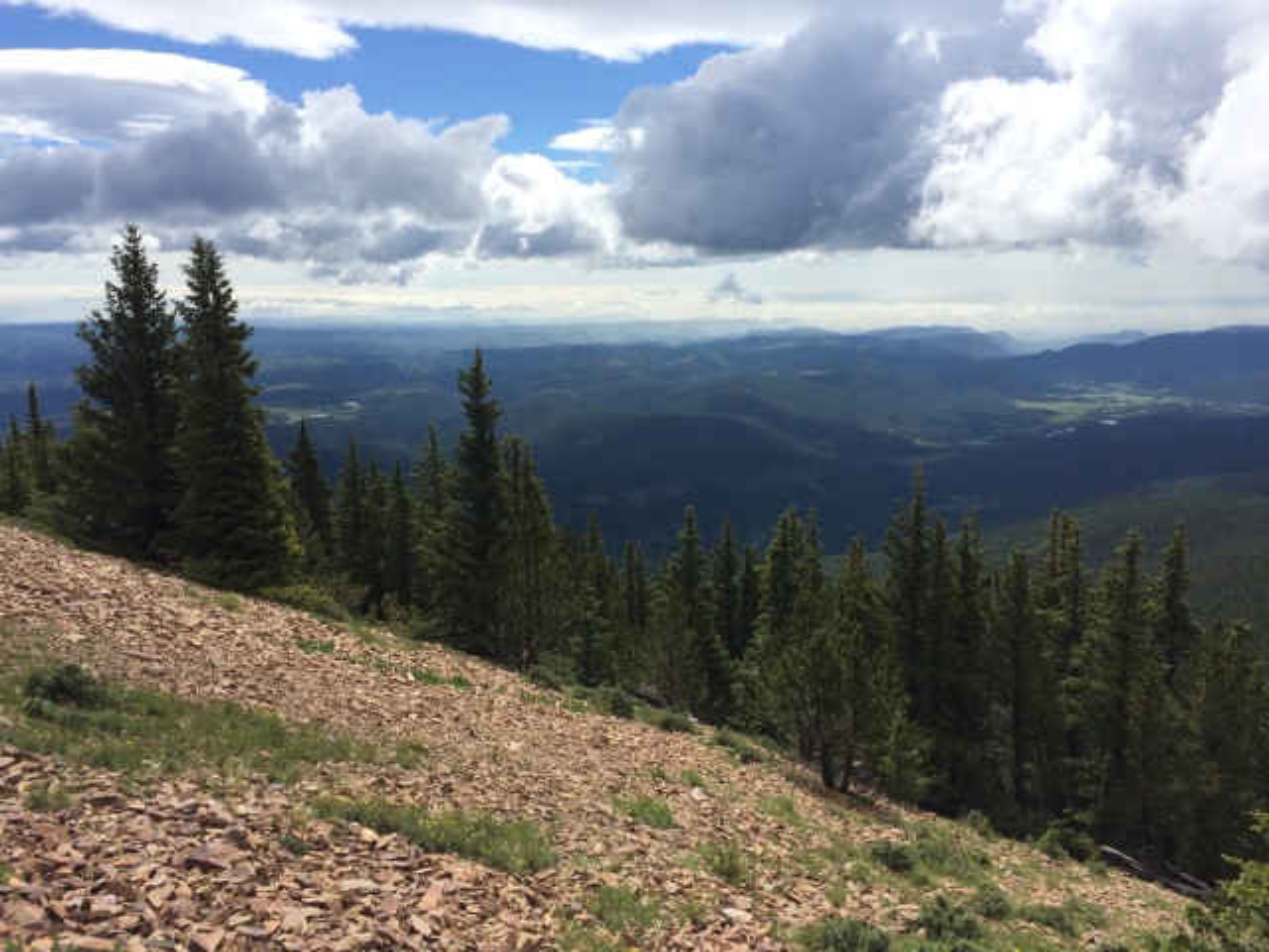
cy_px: 476
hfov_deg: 61.7
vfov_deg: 48.2
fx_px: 1063
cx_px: 634
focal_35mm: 29
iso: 40
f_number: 2.2
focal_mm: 4.15
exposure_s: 1/4115
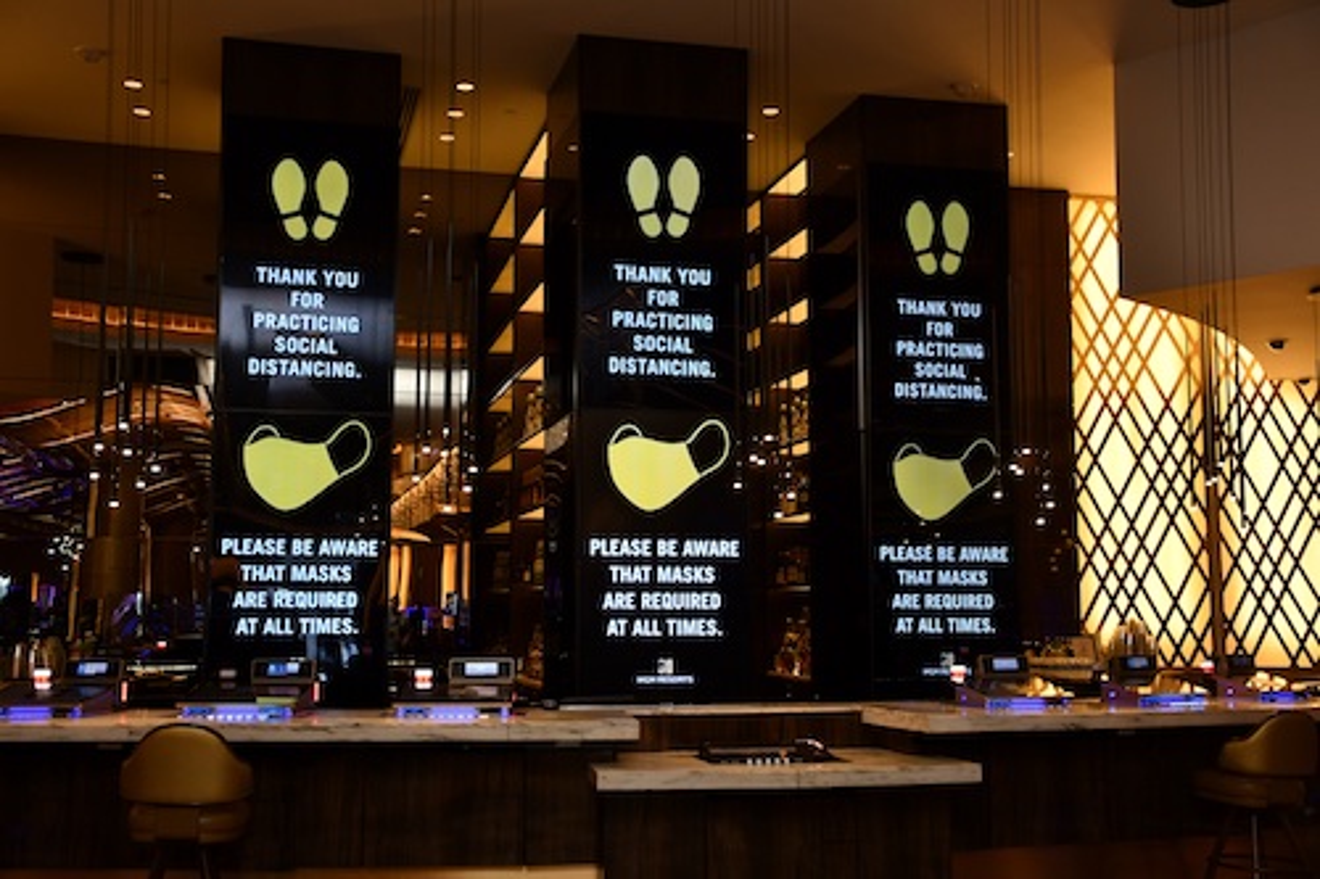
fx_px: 1539
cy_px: 440
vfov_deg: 31.9
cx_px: 660
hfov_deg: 46.4
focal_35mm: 42
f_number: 4
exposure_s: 1/60
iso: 200
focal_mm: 28
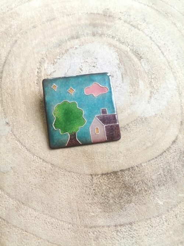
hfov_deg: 53.0
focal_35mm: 26
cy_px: 123
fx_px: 184
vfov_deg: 67.3
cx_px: 92
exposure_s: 1/33.3
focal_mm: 3.62
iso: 80
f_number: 1.8
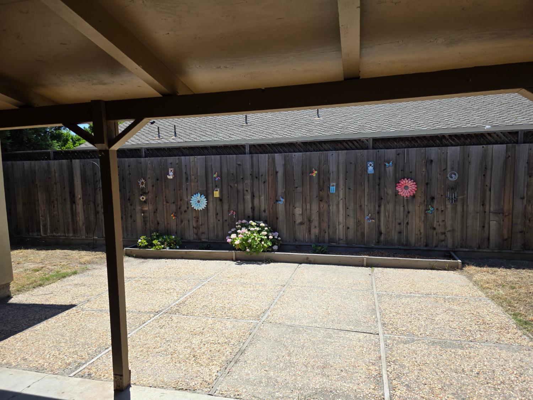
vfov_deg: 58.9
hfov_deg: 73.9
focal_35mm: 23
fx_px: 354
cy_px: 200
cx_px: 266
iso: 80
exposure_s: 1/3291
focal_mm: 6.3
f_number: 1.7
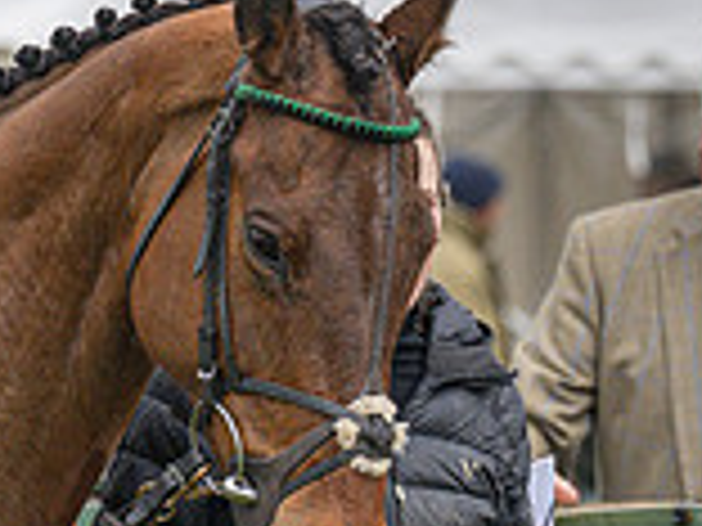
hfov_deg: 3.3
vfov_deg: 2.5
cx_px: 89
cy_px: 850
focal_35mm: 605
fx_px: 12269
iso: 800
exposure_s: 1/5000
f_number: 4.5
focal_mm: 145
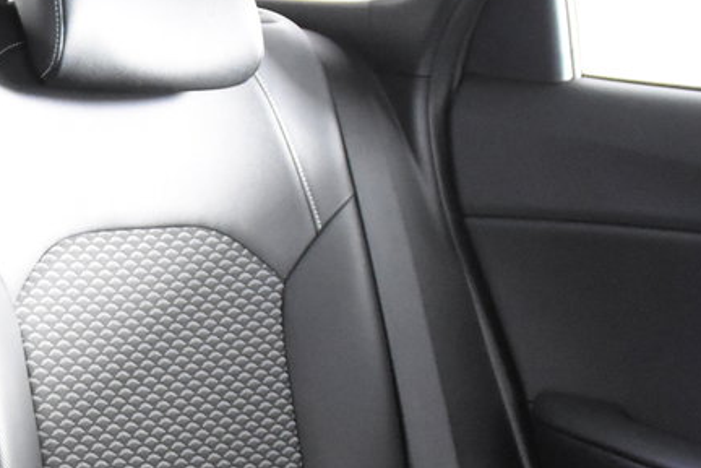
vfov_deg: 17.3
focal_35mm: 75
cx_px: -198
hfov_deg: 23.8
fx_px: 1470
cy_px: 552
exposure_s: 1/25
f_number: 2.8
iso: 6400
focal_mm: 17
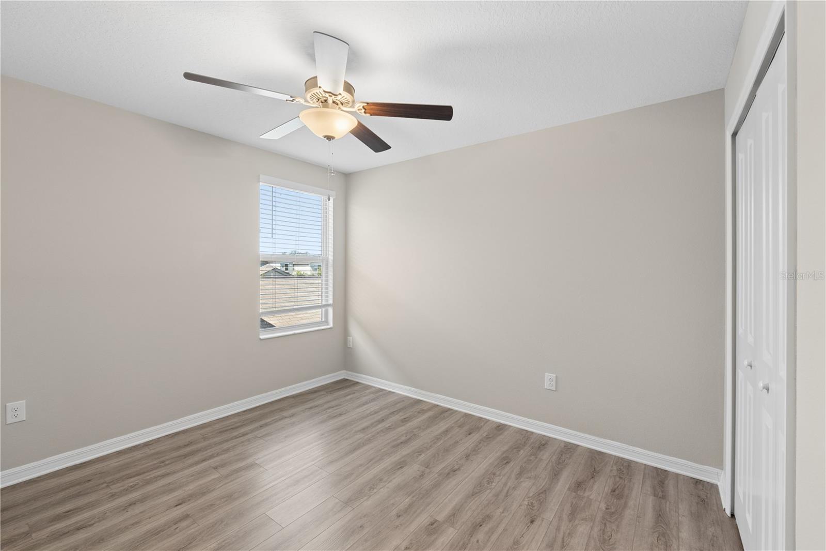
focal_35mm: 15
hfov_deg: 100.4
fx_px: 344
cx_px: 413
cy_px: 276
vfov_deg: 77.3
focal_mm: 10
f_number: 8
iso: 160
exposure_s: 1/6
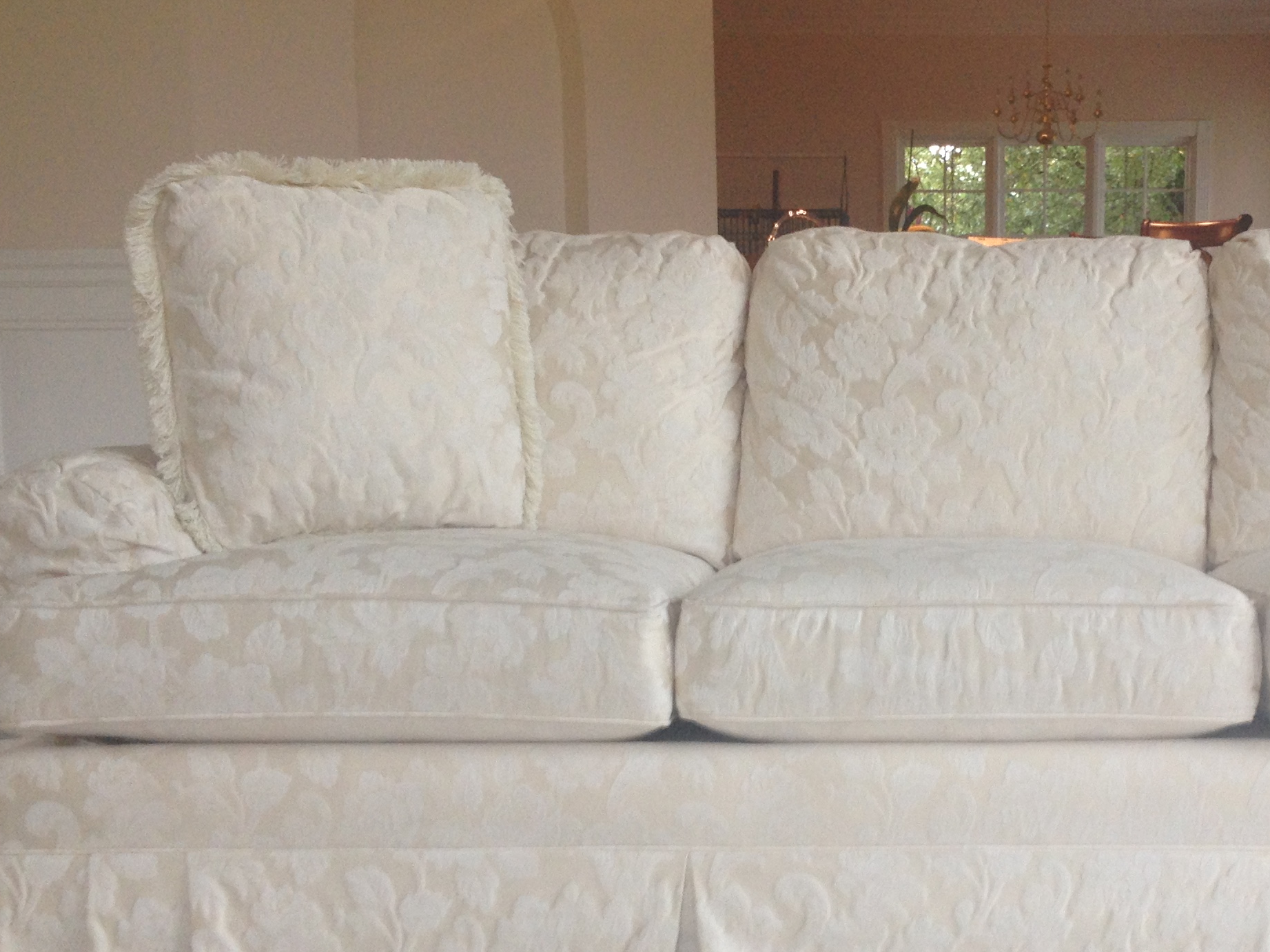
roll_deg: -0.5
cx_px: 938
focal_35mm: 62
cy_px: 622
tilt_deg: -7.8
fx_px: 2275
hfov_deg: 30.7
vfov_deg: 23.6
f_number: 2.4
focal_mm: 4.28
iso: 80
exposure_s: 1/20
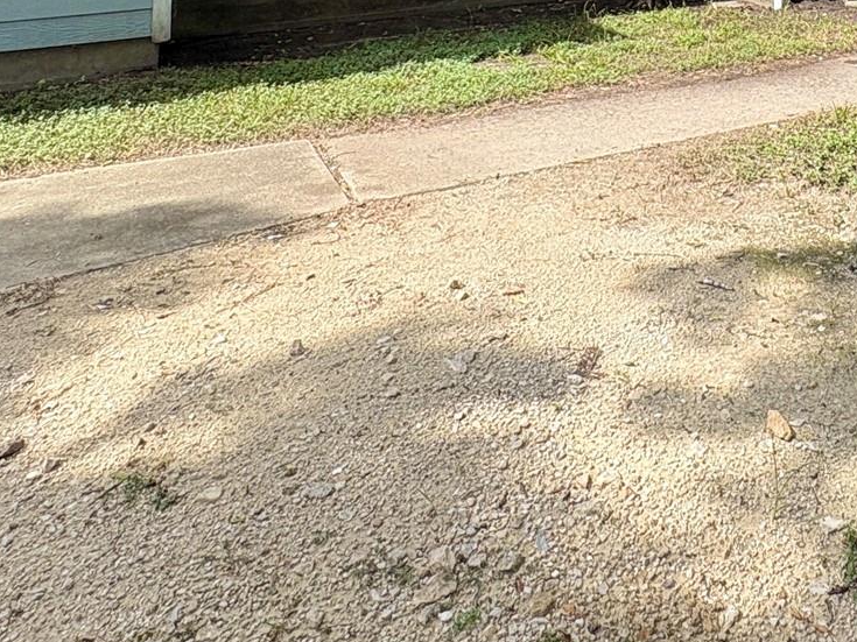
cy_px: -226
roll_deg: +0.8
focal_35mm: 39
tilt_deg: +4.5
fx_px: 965
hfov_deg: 44.7
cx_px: 723
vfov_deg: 28.8
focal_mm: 2.22
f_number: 2.2
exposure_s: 1/840
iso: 50
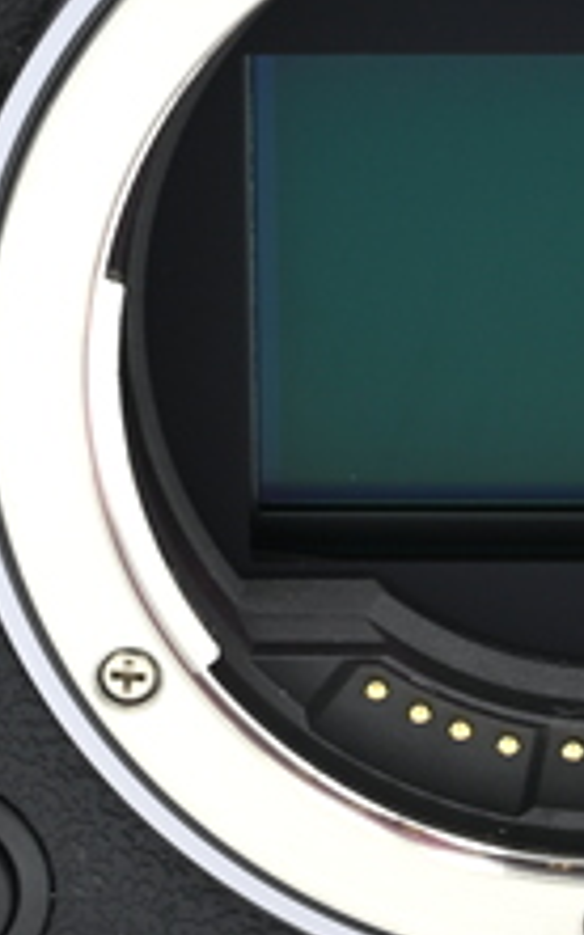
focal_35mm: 402
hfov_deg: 3.3
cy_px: 286
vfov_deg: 5.2
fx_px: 10244
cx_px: 449
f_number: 14
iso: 200
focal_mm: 87
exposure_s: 1/15
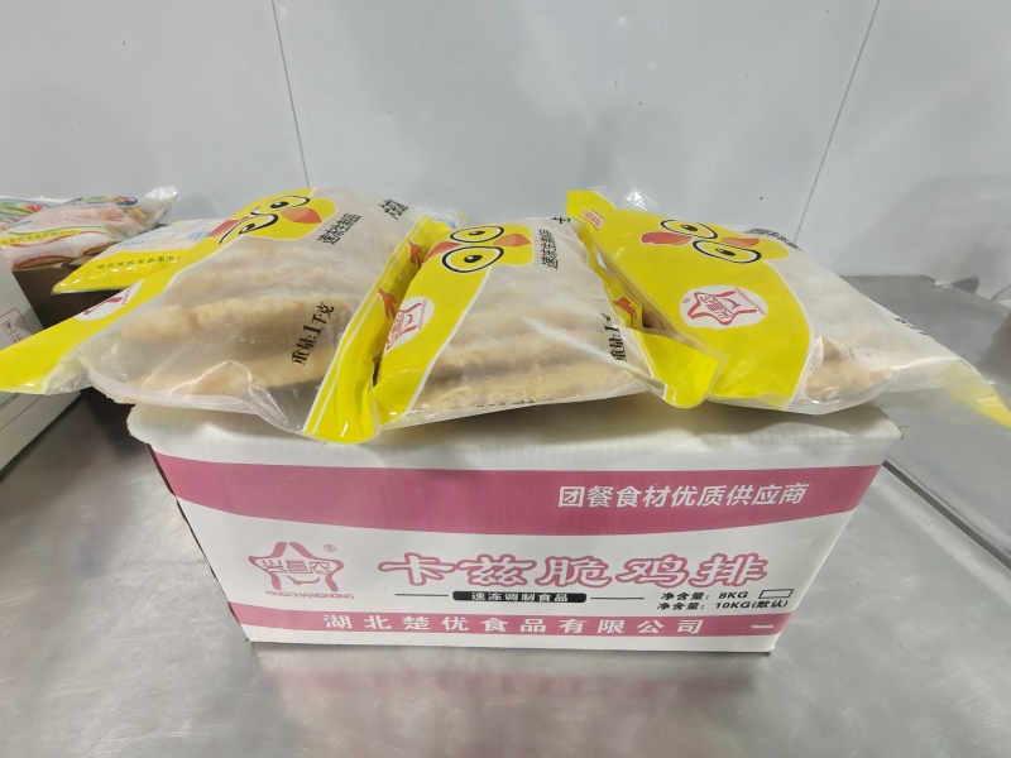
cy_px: 379
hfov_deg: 98.2
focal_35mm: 15
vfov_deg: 81.7
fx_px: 438
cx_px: 506
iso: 5000
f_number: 2
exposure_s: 1/63
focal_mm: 2.3
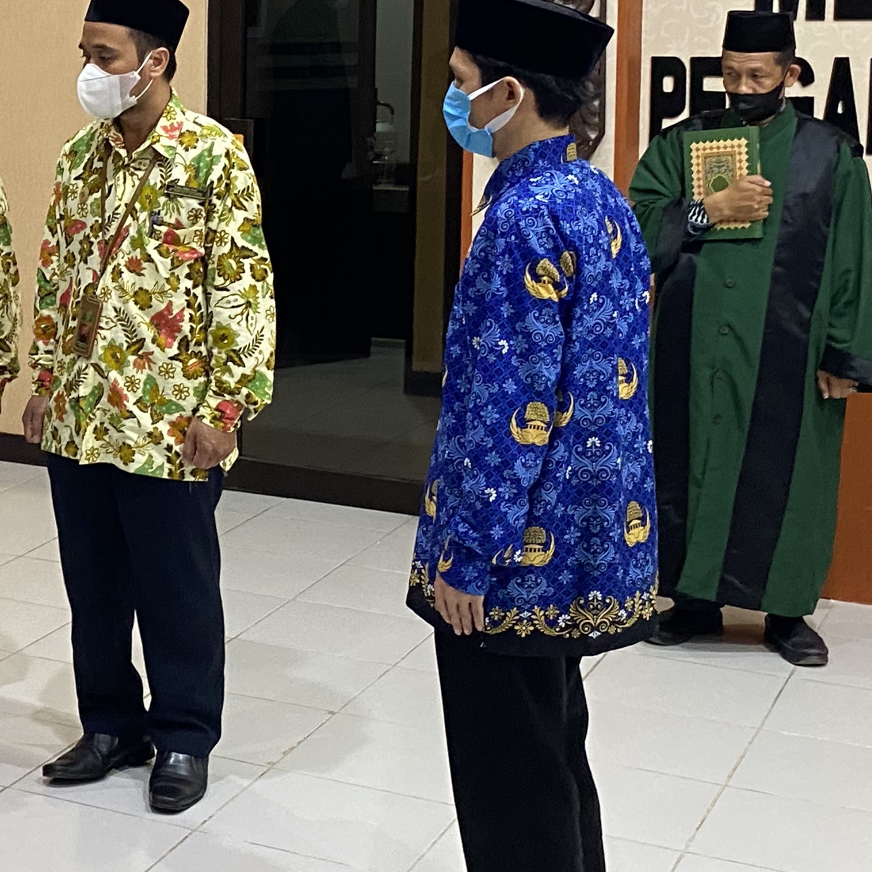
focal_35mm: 72
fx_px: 2052
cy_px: 199
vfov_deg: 23.7
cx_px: -211
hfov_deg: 22.0
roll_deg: +0.7
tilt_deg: -4.6
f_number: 1.8
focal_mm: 4.25
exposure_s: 1/50
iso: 200
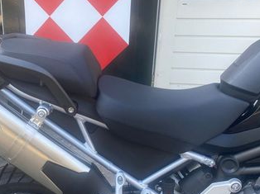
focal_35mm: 53
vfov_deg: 26.8
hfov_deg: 35.0
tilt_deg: -25.6
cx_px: 51
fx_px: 398
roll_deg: -0.4
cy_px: 164
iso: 40
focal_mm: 4.25
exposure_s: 1/122
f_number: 1.8
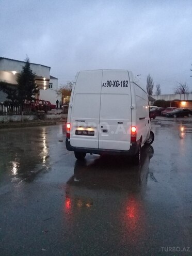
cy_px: 128
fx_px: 229
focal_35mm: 31
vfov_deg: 58.4
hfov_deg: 45.4
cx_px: 96
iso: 400
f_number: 2.2
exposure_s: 1/17
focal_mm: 3.3
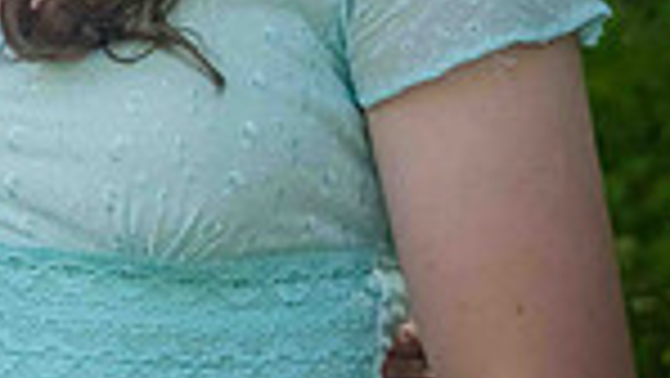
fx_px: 4355
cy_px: -232
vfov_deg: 4.9
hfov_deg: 8.4
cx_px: -625
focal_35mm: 245
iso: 800
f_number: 4.5
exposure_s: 1/500
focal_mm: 60
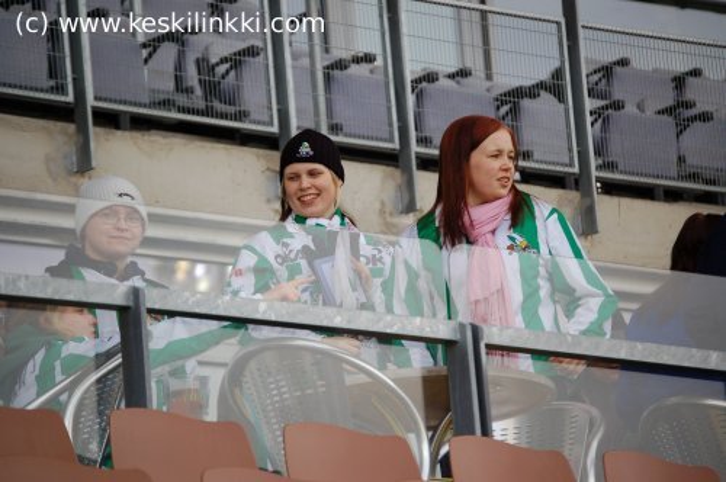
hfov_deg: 10.2
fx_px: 4078
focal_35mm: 202
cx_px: 363
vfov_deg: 6.8
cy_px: 241
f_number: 5
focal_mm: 135
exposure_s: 1/500
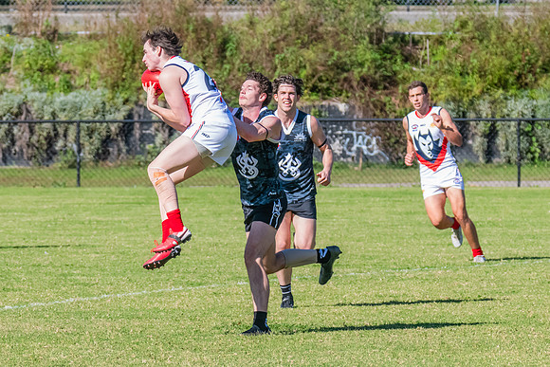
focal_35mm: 580
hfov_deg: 3.6
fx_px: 8868
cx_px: 147
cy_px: 157
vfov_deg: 2.4
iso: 1600
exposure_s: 1/1600
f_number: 11
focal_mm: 320
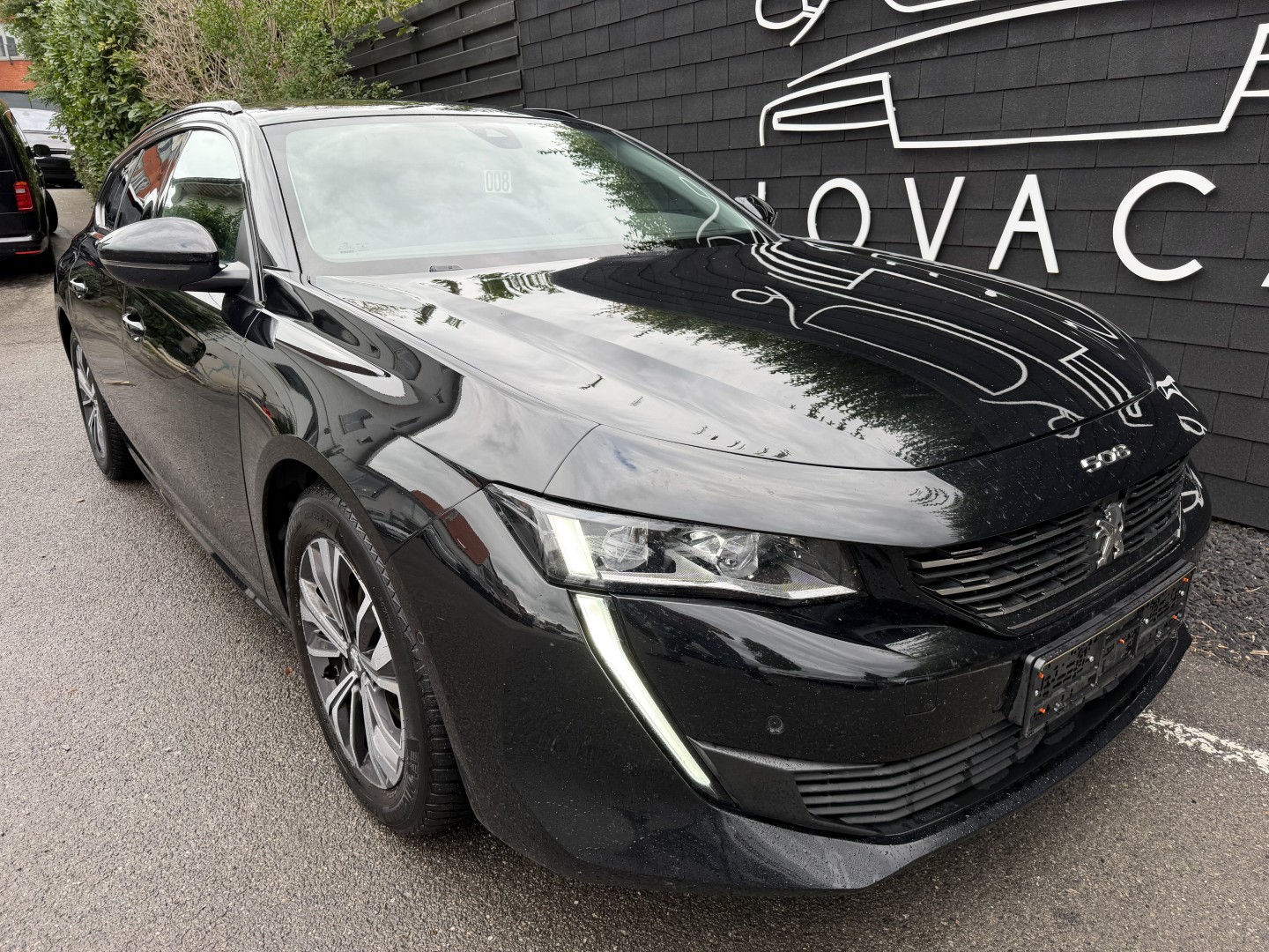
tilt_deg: -18.4
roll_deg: +1.4
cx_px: 634
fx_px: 880
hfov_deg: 71.6
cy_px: 476
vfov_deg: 56.8
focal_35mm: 24
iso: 64
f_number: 1.78
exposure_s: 1/236
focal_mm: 6.76
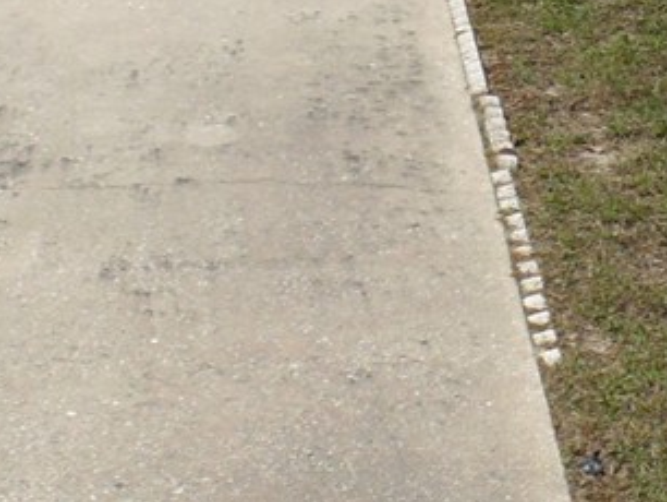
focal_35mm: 115
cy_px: 11
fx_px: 2218
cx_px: 547
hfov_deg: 17.0
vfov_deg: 12.8
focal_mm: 4
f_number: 9.7
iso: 80
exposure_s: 1/200
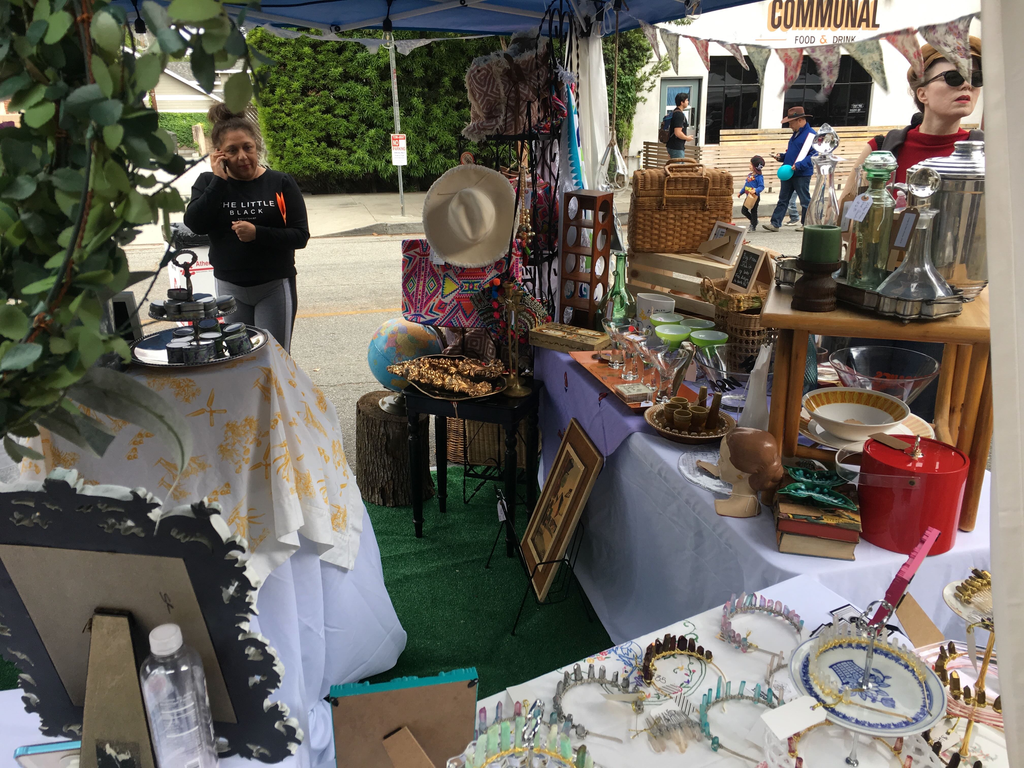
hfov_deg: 61.7
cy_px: 384
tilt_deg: -17.3
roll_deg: +0.1
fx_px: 858
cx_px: 512
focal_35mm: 29
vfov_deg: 48.2
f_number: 2.2
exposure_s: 1/120
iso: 32
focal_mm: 4.15
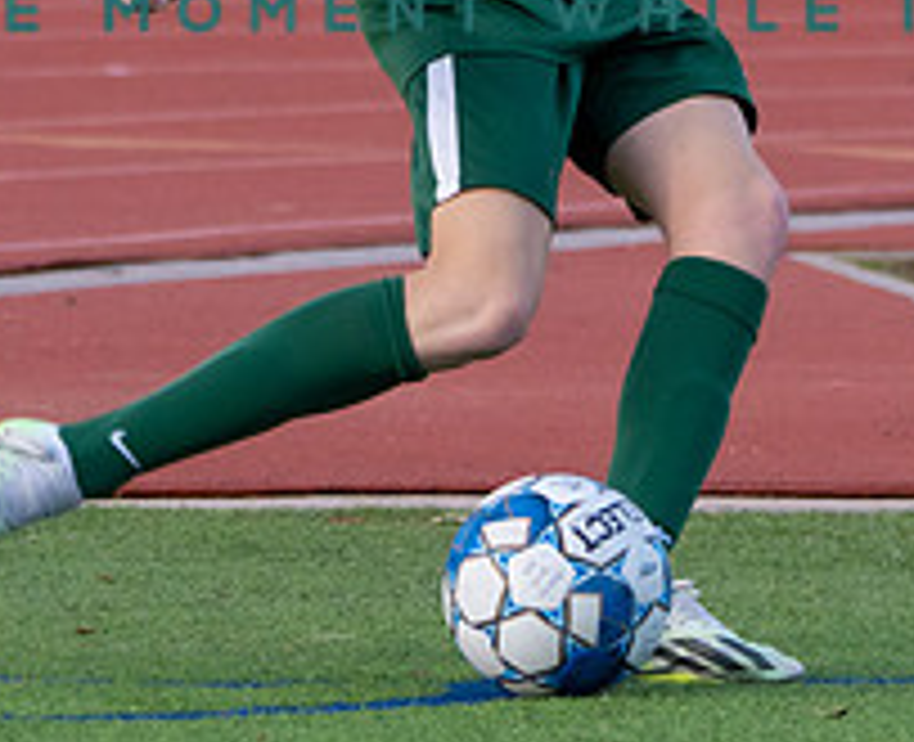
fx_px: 24308
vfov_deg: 1.8
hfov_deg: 2.2
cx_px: 389
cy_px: -137
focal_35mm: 893
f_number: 5.6
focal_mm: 187
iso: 640
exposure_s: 1/1250
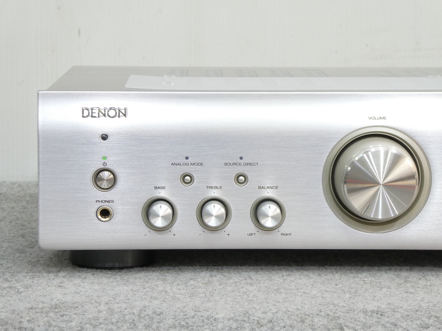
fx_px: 1468
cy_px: 166
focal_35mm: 115
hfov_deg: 17.1
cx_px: 221
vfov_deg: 12.9
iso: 200
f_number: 5.1
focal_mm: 20.6
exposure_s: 1/13
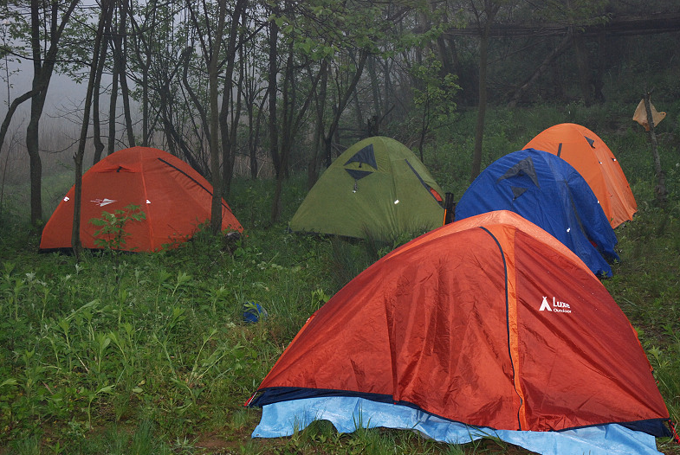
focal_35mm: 52
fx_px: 984
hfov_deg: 38.1
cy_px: 231
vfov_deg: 26.1
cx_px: 341
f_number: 5.6
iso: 500
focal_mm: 34
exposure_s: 1/60
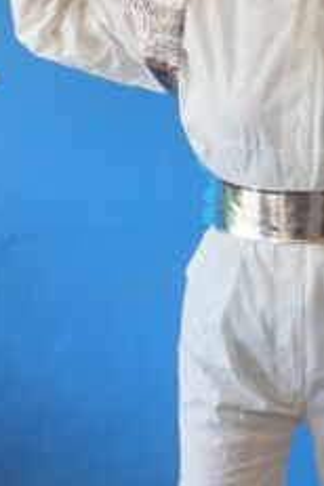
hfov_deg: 13.9
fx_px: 1313
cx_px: 307
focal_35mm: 97
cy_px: 259
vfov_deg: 21.0
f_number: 4
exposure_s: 1/160
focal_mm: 25
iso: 1250
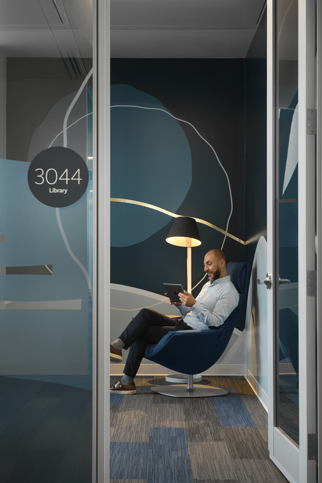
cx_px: 161
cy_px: 242
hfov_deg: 19.5
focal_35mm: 70
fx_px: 939
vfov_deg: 28.8
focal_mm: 70
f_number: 8
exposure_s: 1/5
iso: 200
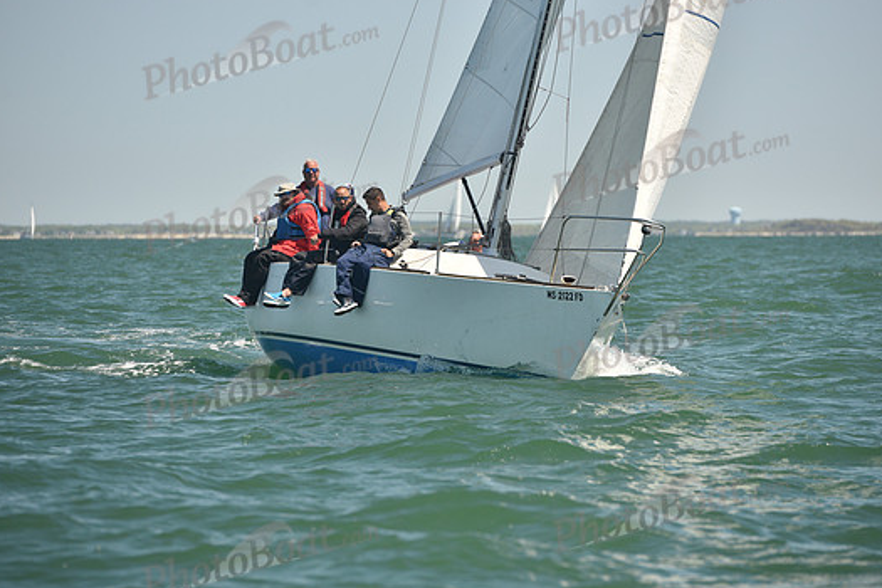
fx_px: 5414
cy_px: 275
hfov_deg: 9.3
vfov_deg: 6.2
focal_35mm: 221
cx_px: 467
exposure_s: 1/800
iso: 250
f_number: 4.5
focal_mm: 200
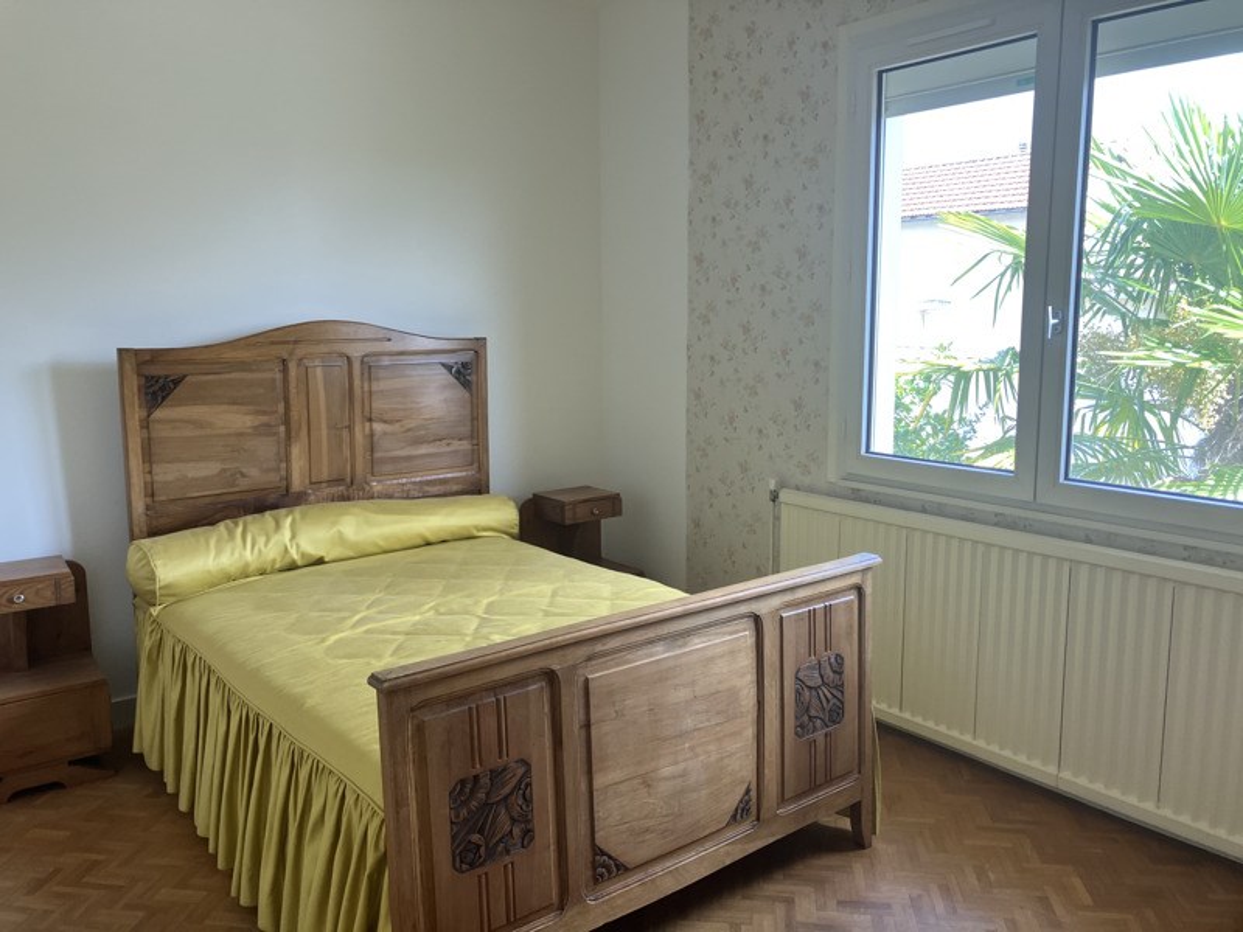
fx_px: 1005
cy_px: 466
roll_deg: +0.4
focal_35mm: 28
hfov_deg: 63.4
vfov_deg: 49.7
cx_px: 622
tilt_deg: -7.1
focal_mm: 3.99
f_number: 1.8
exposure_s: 1/121
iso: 50
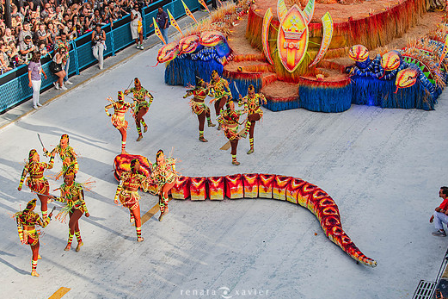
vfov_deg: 17.5
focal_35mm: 78
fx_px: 970
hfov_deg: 26.0
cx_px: 224
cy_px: 141
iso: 200
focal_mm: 70
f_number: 5.6
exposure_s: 1/800
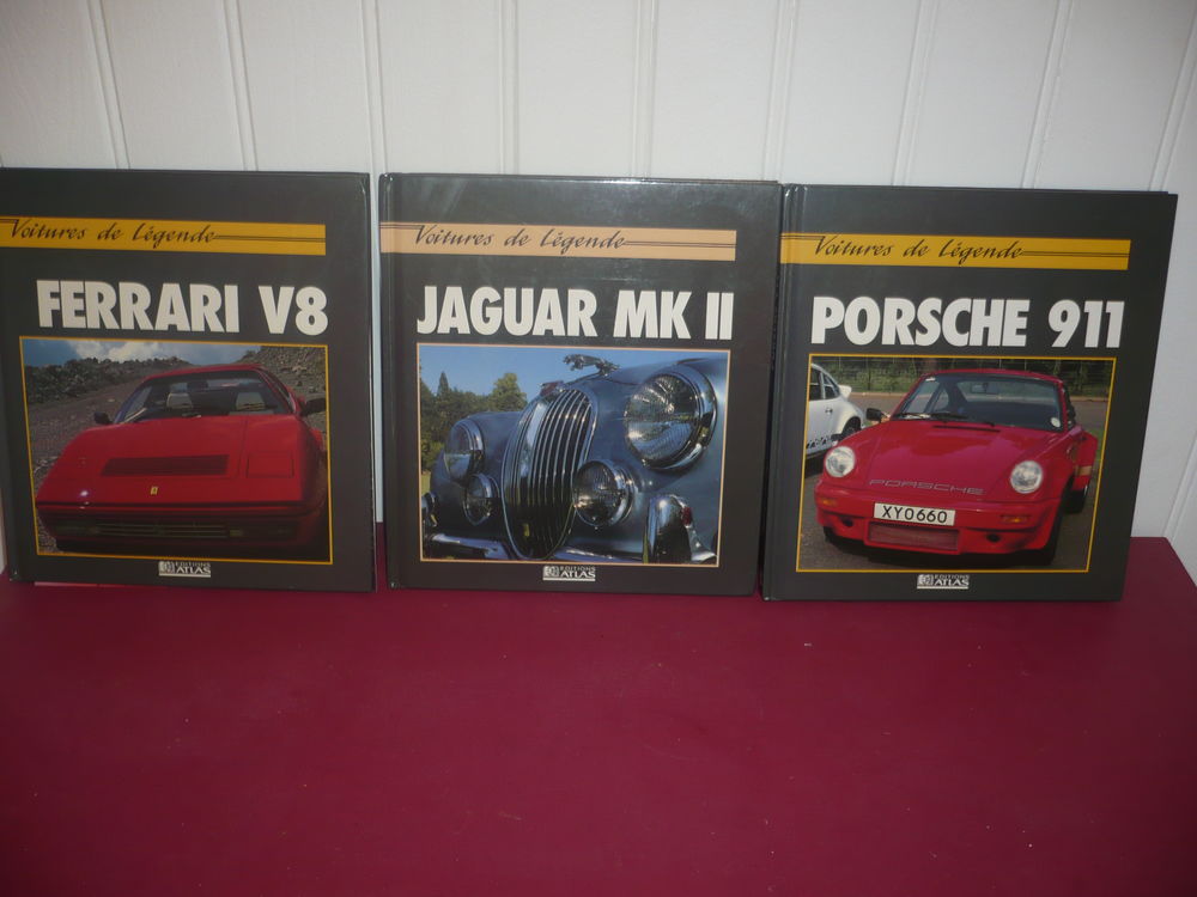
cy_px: 448
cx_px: 598
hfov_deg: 52.6
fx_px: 1210
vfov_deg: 40.7
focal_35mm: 35
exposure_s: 1/30
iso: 100
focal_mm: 5.8
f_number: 2.8
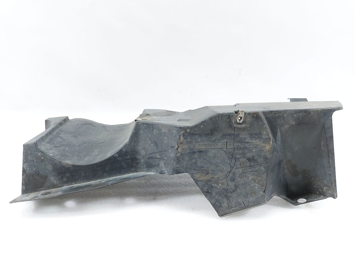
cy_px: 133
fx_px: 246
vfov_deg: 56.8
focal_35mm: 24
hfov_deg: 71.6
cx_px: 178
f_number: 1.8
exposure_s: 1/50
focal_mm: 5.23
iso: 125
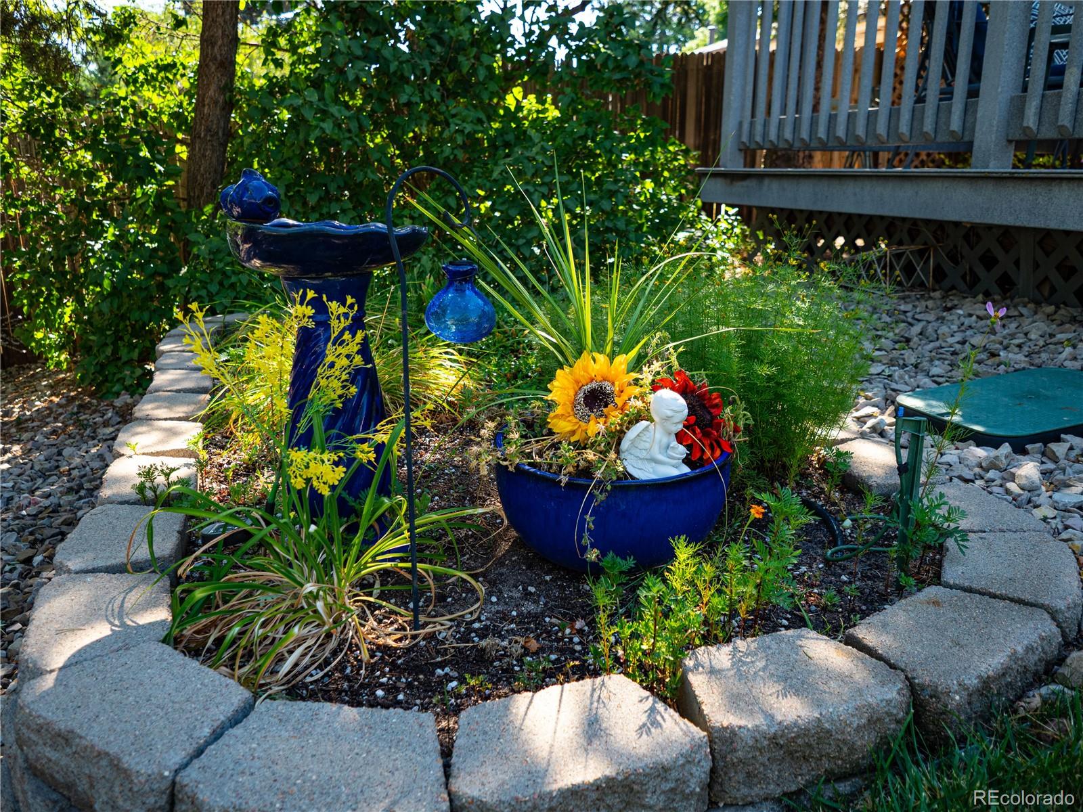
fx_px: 876
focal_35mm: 28
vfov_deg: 49.7
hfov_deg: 63.4
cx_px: 542
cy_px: 406
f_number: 2.8
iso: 200
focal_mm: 14
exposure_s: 1/320
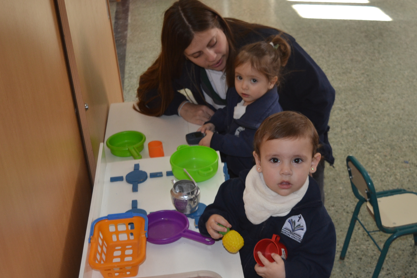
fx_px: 614
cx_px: 251
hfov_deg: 37.4
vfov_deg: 25.5
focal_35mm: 53
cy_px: 156
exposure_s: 1/80
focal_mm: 24
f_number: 4
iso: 400
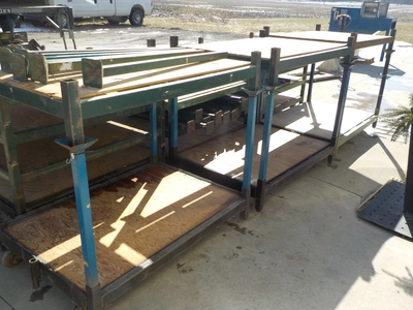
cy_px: 155
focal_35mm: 30
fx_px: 358
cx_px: 206
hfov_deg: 60.0
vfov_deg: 46.8
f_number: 3.3
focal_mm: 4.1
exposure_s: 1/800
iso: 125
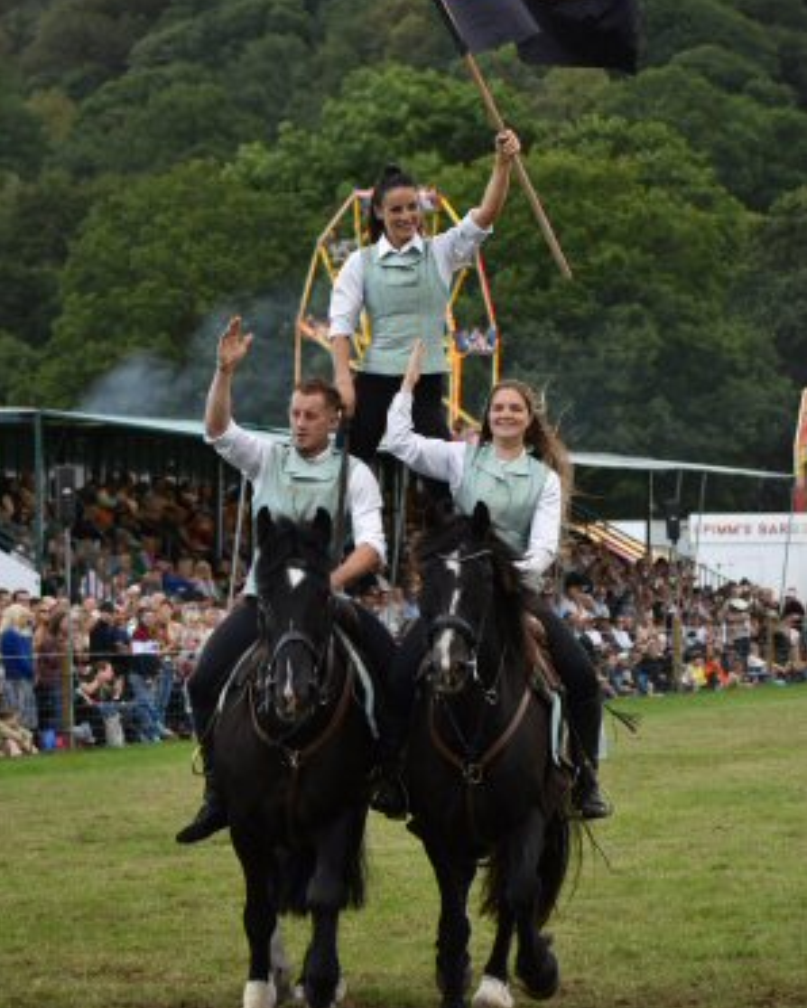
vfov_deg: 13.3
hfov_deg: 10.7
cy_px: 447
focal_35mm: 145
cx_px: 404
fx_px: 4313
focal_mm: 85
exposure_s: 1/1000
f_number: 4.8
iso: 450
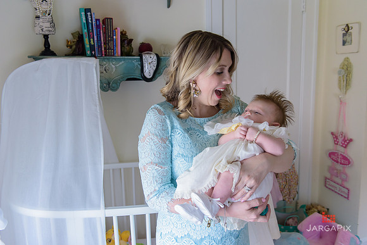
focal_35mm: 32
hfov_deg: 58.7
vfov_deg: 41.1
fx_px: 326
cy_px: 122
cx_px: 184
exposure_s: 1/160
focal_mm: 32
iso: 1600
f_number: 3.2
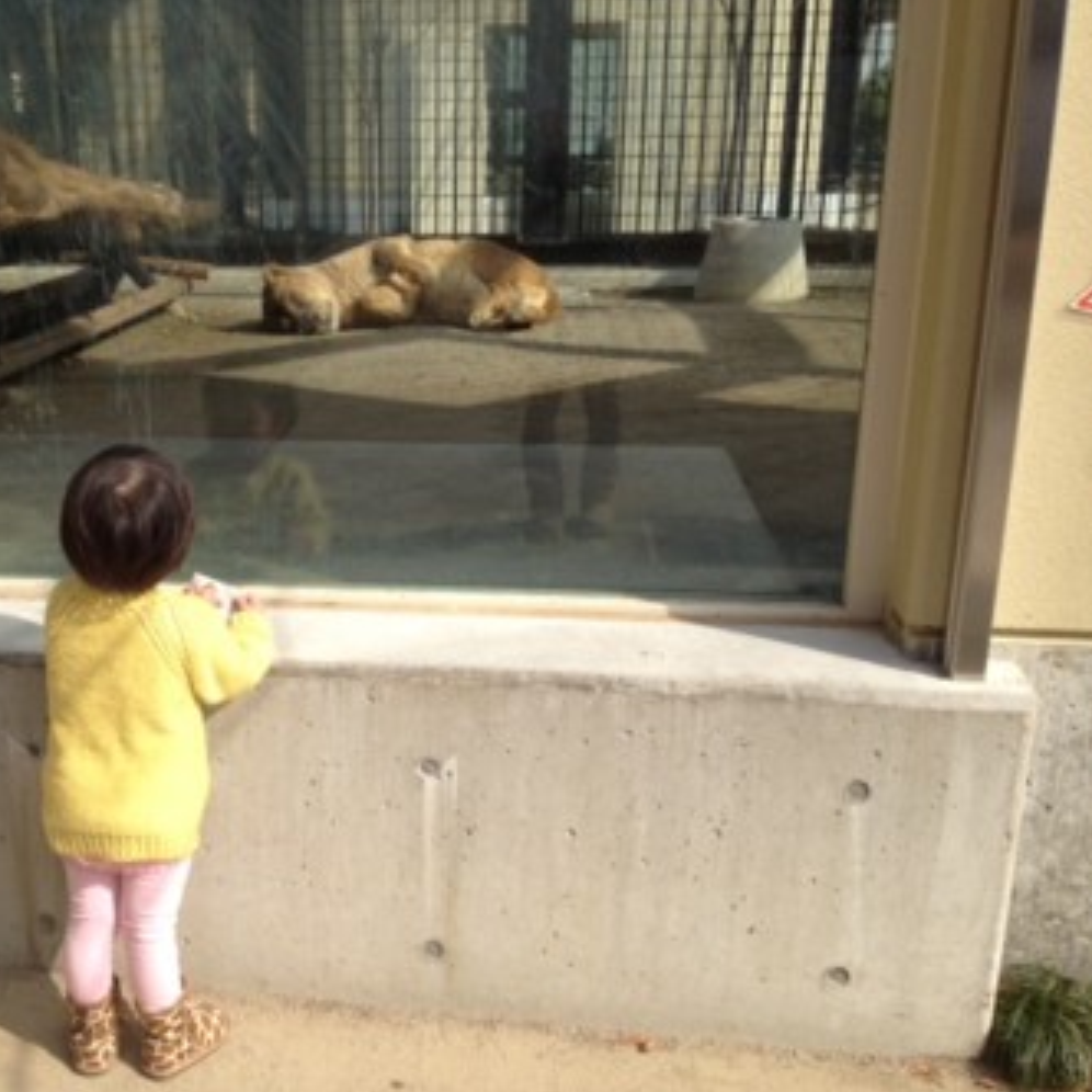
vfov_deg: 40.0
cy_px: 549
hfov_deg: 39.5
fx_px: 1499
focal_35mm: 42
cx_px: 355
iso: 50
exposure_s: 1/1082
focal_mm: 4.28
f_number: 2.4
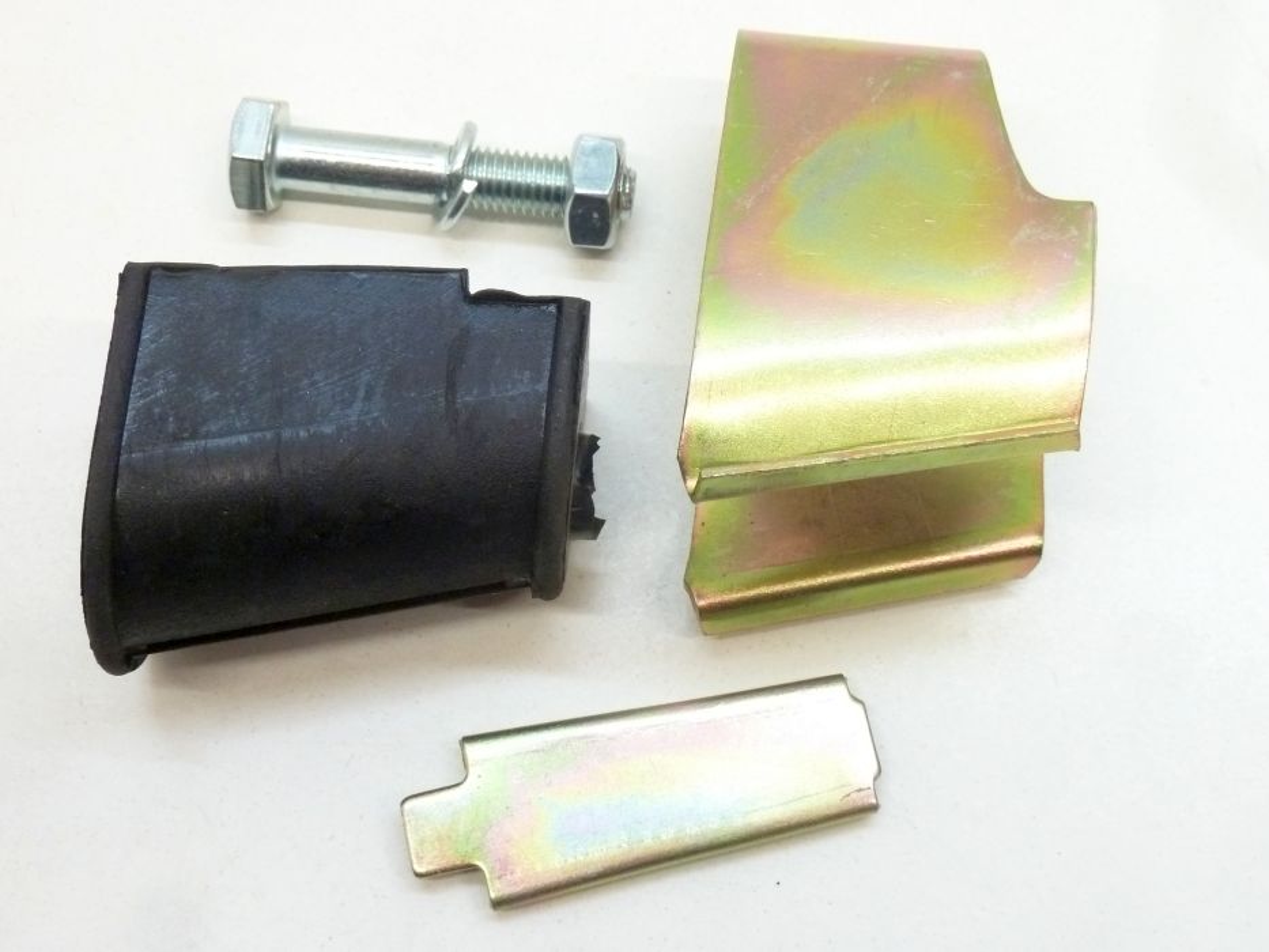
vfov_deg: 26.6
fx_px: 2017
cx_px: 634
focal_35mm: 55
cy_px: 476
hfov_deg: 34.9
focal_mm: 9.1
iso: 400
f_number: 3.9
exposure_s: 1/30
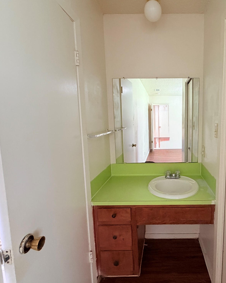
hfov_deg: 67.2
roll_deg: +1.5
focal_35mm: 19
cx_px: 164
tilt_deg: -7.1
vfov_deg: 83.3
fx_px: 159
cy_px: 137
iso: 400
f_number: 2.2
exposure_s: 1/60
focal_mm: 2.22
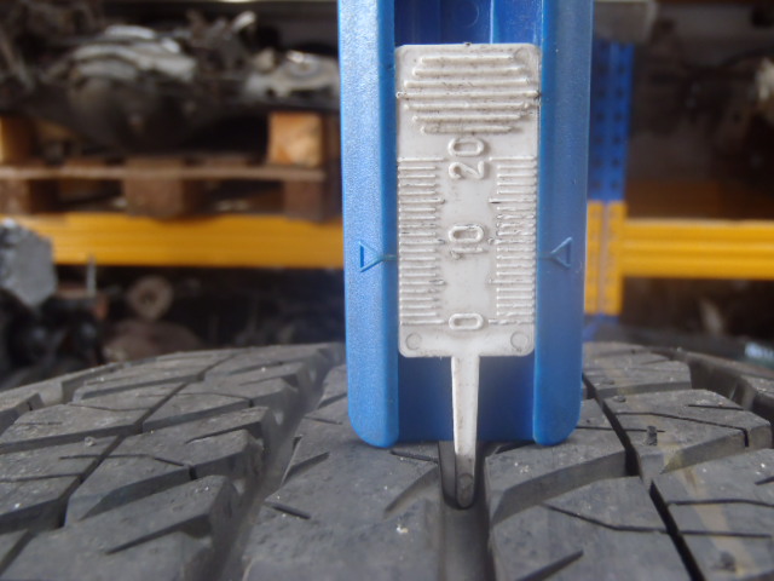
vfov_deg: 38.7
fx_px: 827
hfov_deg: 50.1
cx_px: 387
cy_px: 290
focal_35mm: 37
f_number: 4.7
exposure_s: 1/15
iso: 200
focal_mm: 6.64
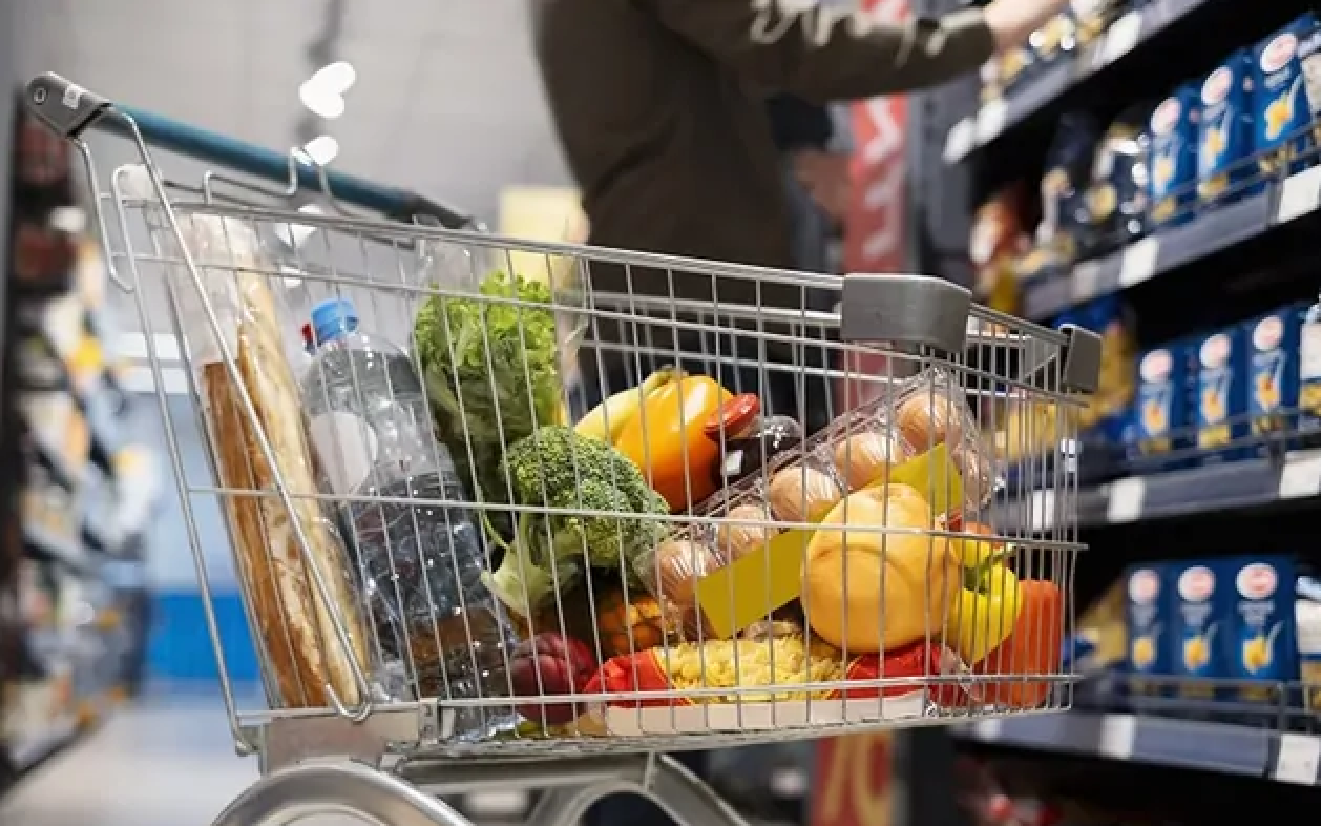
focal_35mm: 55
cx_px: 664
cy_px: 445
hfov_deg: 36.9
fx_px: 1980
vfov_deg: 23.5
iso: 200
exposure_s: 1/125
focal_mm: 35
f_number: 2
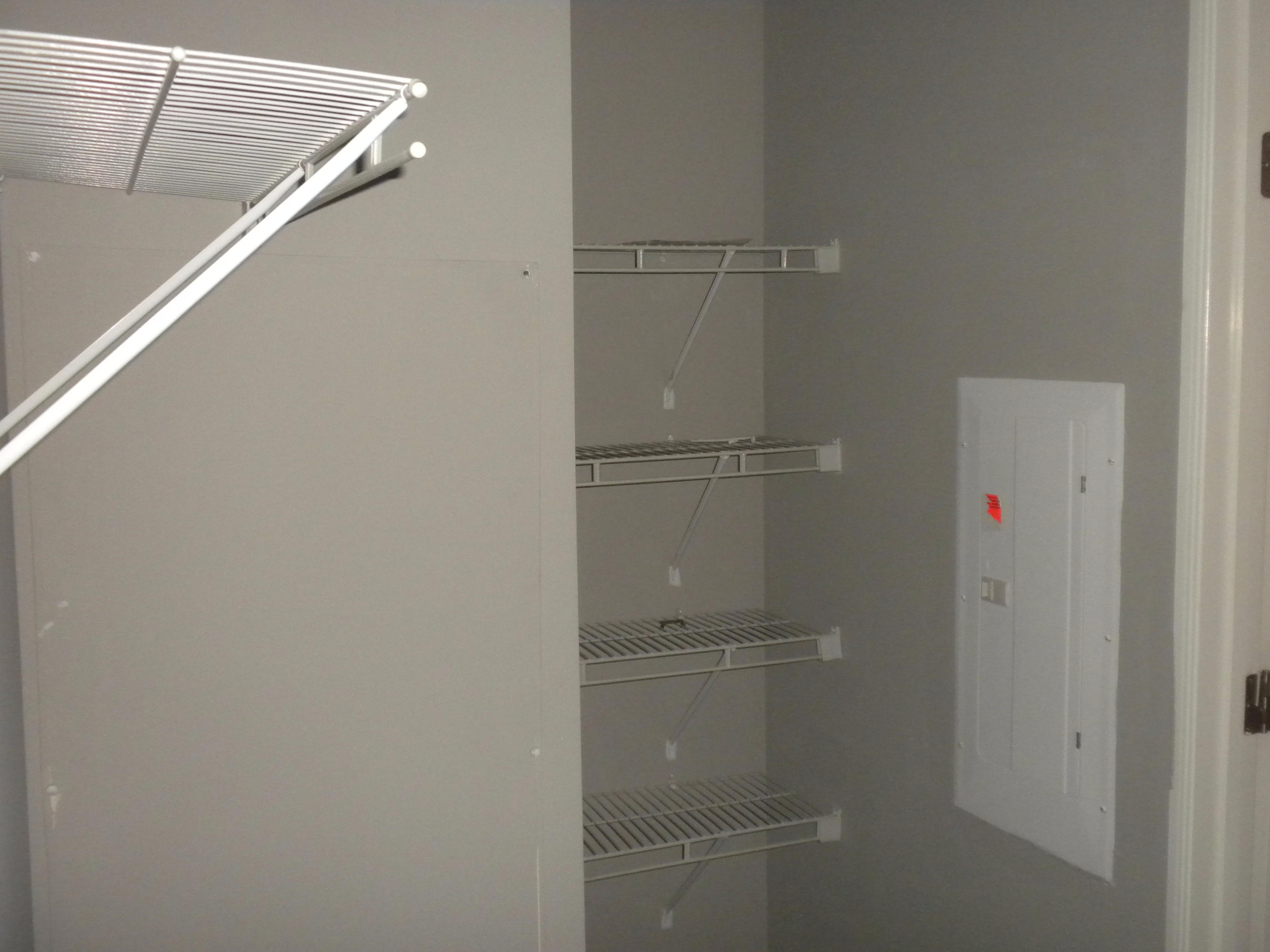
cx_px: 635
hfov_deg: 50.1
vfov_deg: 38.7
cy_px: 476
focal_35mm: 37
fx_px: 1357
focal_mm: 6.6
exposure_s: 1/30
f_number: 3.5
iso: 400
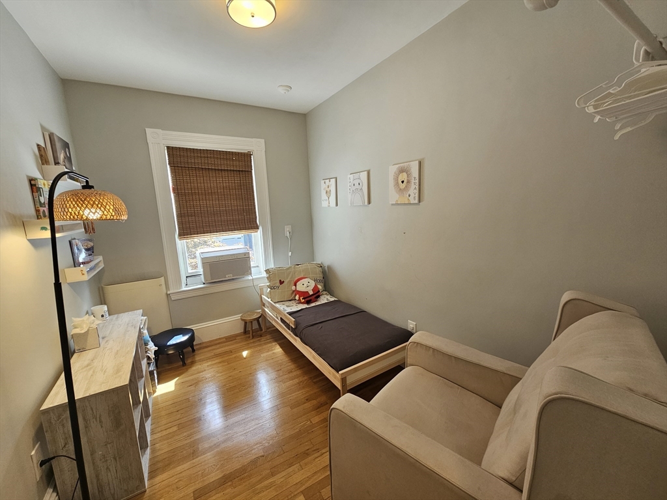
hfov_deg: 106.2
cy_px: 250
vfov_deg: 89.9
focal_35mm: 13
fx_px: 250
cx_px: 334
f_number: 2.2
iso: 100
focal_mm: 2.2
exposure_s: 1/60
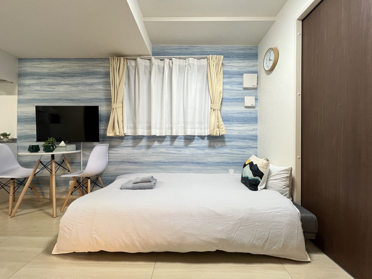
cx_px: 186
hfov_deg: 106.2
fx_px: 140
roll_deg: -0.8
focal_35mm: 13
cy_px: 140
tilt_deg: -0.5
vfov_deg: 89.9
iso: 160
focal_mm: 1.57
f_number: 1.8
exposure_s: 1/100
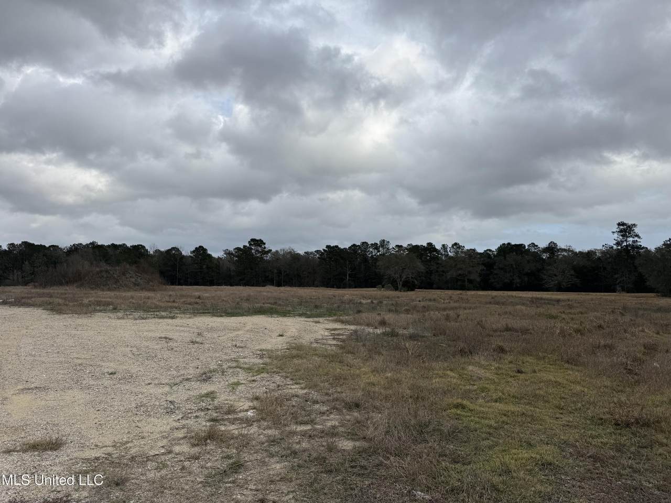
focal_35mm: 24
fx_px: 465
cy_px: 252
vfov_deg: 56.8
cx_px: 336
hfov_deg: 71.6
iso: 80
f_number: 1.78
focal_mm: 6.76
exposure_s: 1/4310
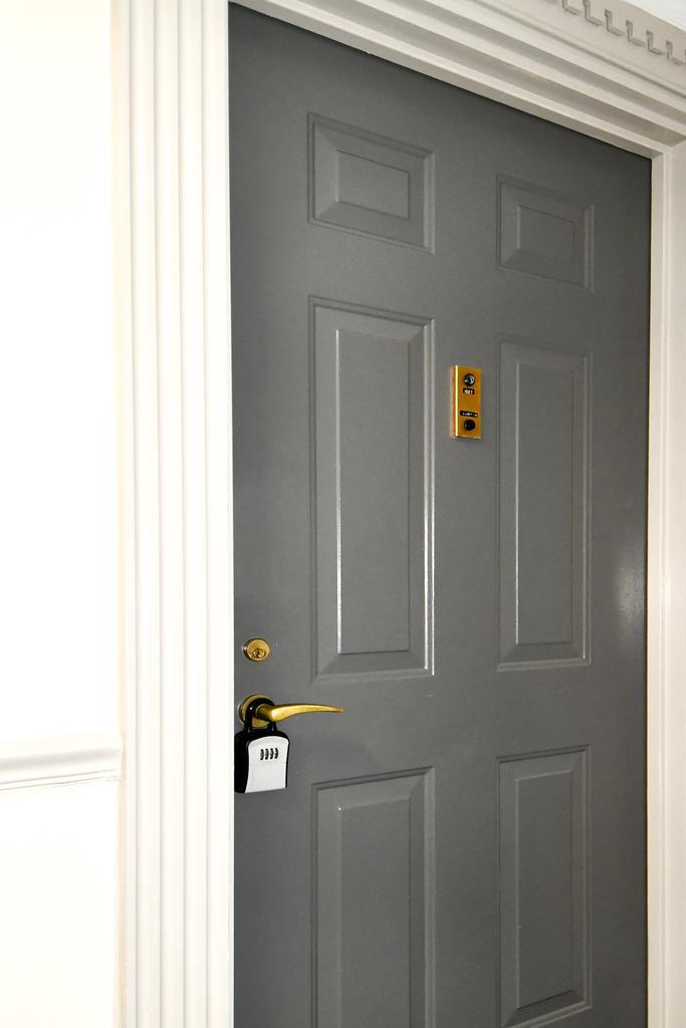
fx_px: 771
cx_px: 426
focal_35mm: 27
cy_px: 595
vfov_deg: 67.0
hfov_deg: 47.5
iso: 900
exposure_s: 1/60
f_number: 4
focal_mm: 12
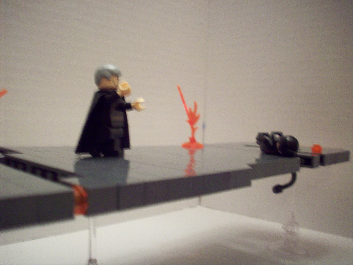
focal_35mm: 37
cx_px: 176
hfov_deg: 50.1
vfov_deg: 38.7
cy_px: 132
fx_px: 377
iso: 160
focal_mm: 6.2
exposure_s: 1/11.1
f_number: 2.8
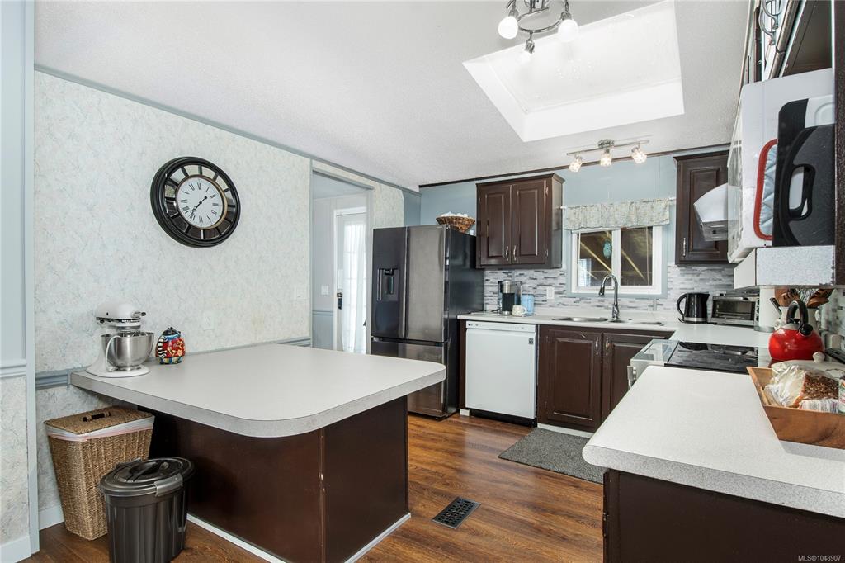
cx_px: 422
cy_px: 282
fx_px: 422
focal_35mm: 18
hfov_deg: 90.0
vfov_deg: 67.3
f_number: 8
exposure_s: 1/3
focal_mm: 12
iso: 320
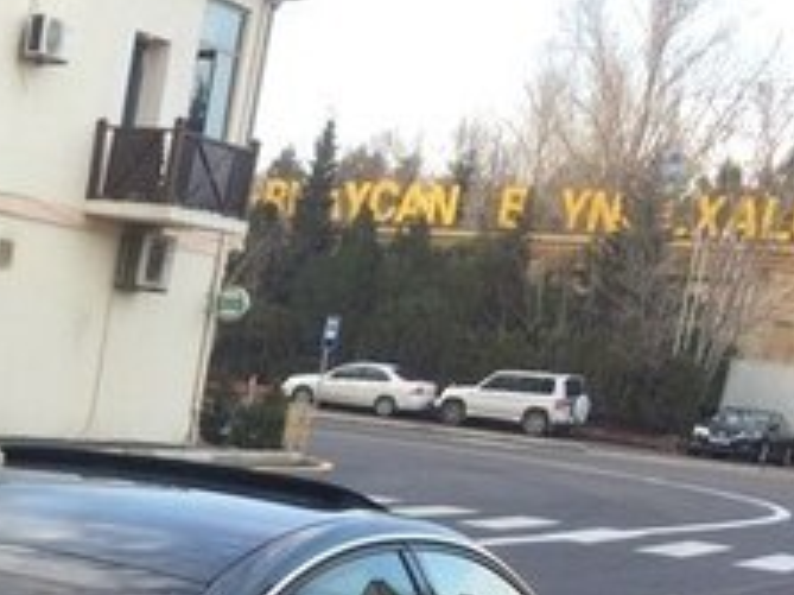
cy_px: 853
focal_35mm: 86
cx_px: -363
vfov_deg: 15.9
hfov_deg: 20.0
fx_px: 1972
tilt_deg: -14.8
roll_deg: -4.5
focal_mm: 4.15
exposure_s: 1/211
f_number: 2.2
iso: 32
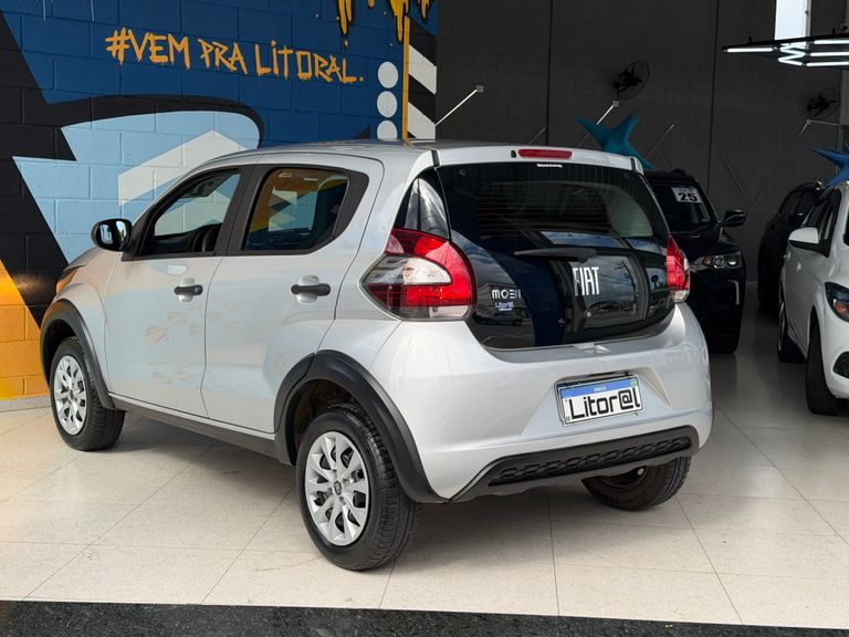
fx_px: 1177
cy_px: 318
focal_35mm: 48
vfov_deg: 30.3
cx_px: 424
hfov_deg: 39.7
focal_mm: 6.76
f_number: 1.78
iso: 64
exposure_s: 1/1931
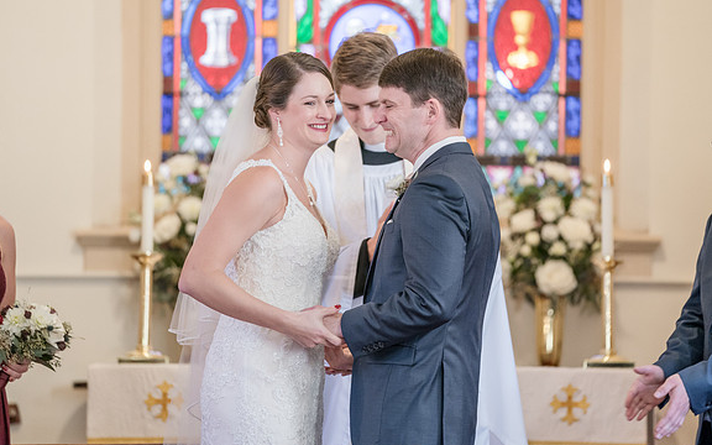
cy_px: 200
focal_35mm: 241
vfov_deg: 5.4
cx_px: 366
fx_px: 4676
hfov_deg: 8.7
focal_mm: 200
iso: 2000
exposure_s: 1/160
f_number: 2.8
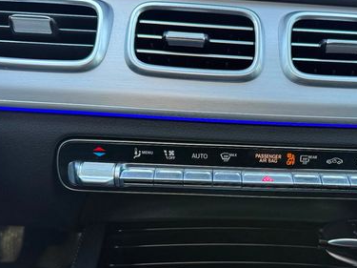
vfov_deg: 34.8
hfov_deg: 44.9
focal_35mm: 41
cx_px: 246
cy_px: 179
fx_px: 423
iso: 200
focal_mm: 6.76
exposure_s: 1/95
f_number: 1.78
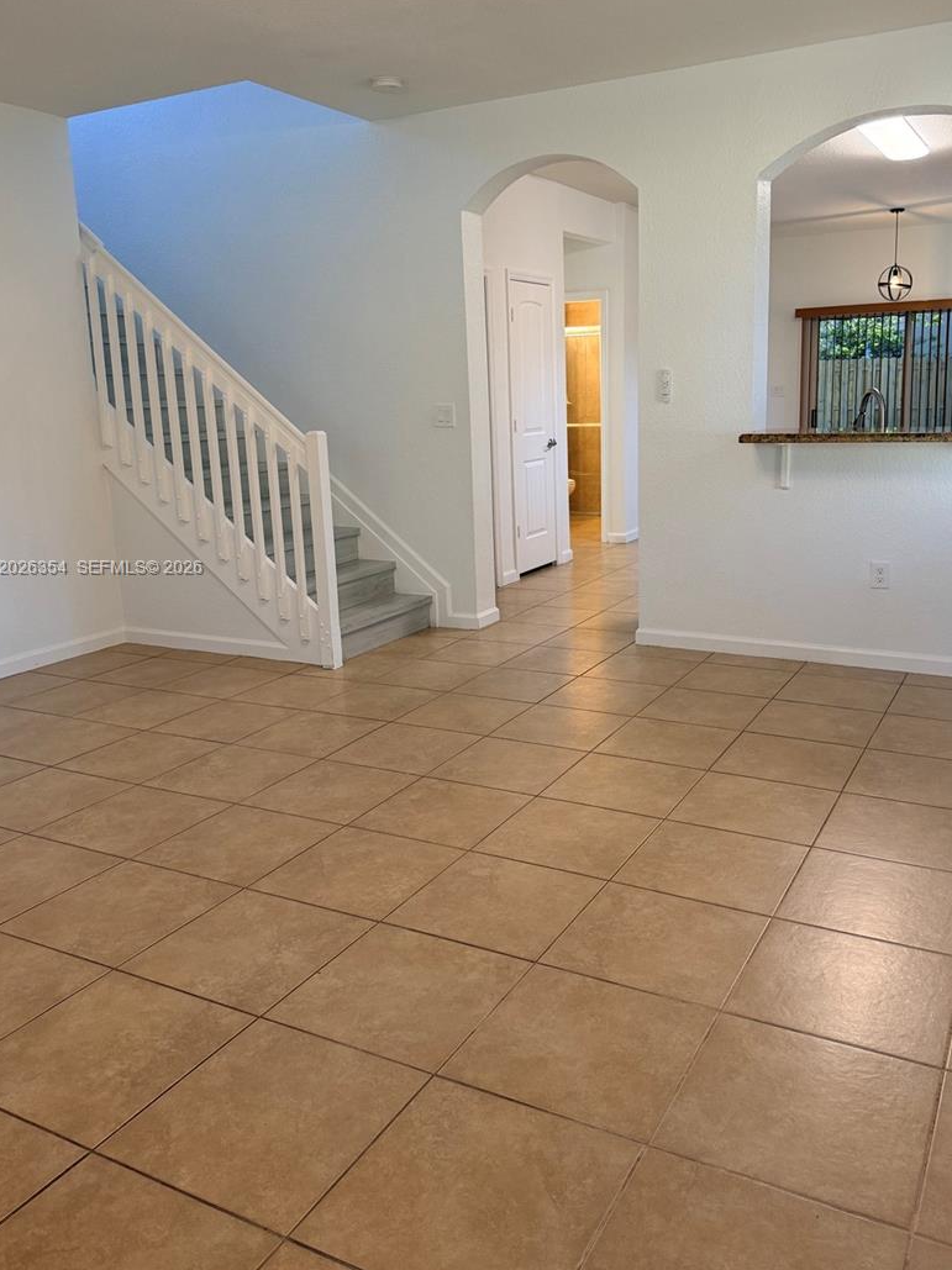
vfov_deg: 63.3
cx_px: 530
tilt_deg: -10.3
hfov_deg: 49.6
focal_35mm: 28
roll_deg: +1.7
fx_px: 1027
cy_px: 569
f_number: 1.78
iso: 250
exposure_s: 1/120
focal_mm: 6.76
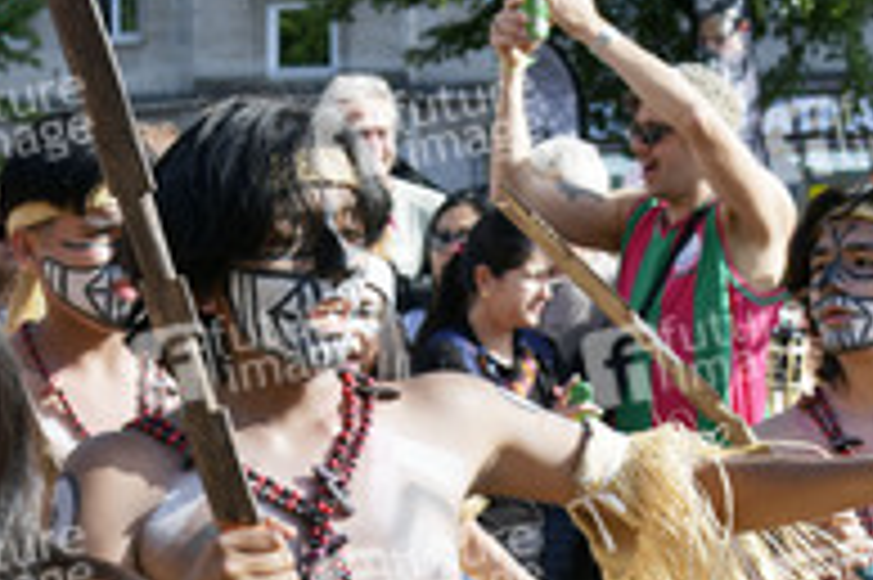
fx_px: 2253
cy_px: 468
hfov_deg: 21.9
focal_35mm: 93
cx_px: 308
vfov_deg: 14.6
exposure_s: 1/500
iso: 160
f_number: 6.3
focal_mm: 40
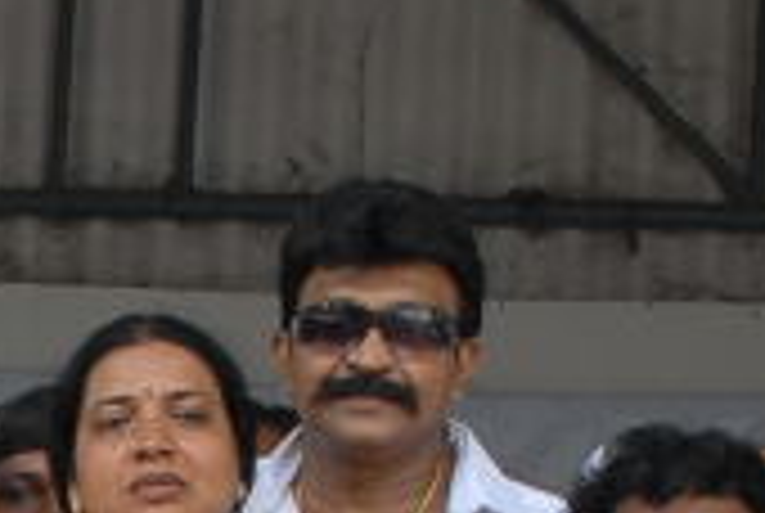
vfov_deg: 4.8
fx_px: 5961
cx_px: -392
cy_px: 1019
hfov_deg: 7.2
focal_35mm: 280
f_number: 5.6
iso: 200
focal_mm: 31
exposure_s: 1/125
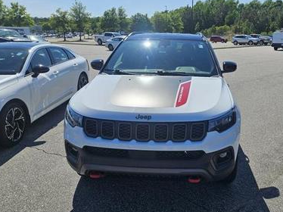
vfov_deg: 45.4
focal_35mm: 31
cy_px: 100
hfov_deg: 58.0
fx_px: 253
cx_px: 169
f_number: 1.8
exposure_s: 1/3333
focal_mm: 5.4
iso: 25
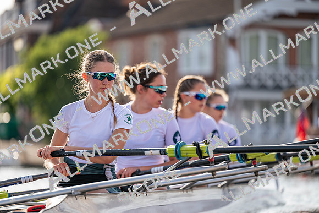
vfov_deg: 6.9
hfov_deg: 10.3
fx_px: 1773
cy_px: 106
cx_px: 160
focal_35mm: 200
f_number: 2.8
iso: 220
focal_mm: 200
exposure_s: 1/2500
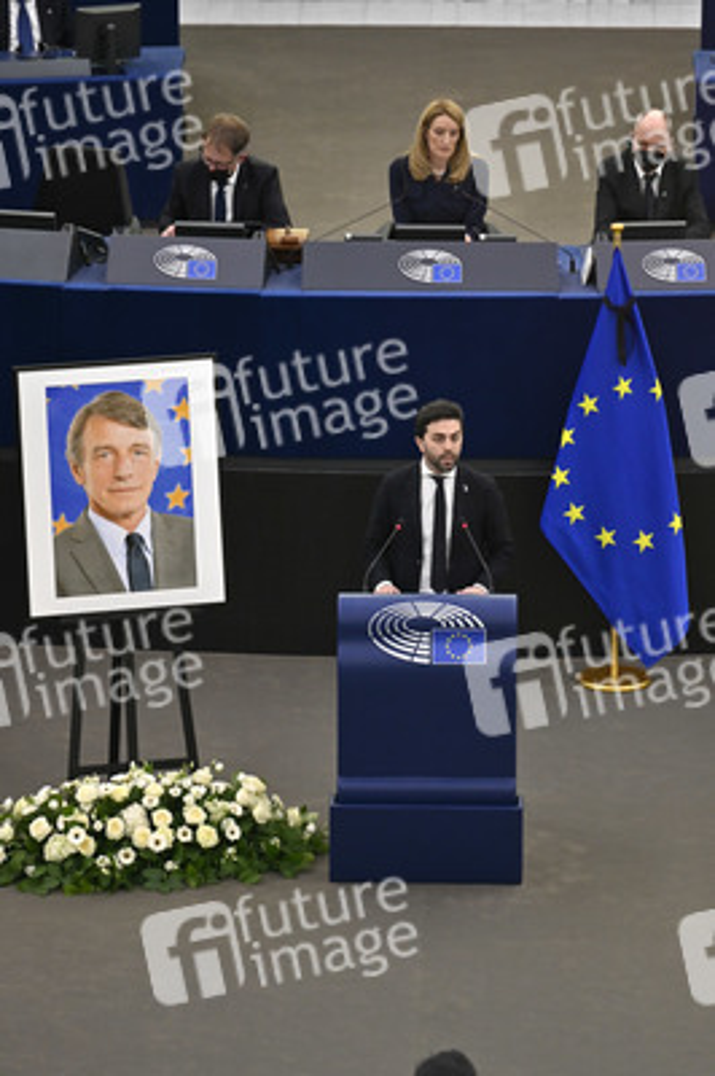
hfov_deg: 6.9
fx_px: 5968
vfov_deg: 10.3
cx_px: 358
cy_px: 538
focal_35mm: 200
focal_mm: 200
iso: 800
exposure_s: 1/400
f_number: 2.8
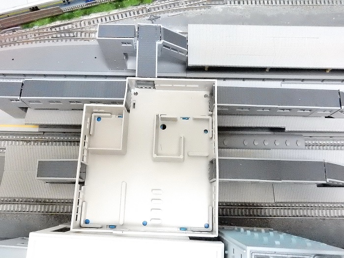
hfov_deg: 60.0
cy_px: 129
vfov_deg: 46.8
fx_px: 298
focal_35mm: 30
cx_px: 172
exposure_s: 1/60
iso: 3200
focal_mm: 5.4
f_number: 4
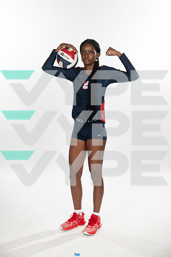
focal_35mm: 55
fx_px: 392
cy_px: 128
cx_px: 86
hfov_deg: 24.6
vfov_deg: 36.2
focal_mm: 55
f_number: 5.6
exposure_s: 1/250
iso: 200
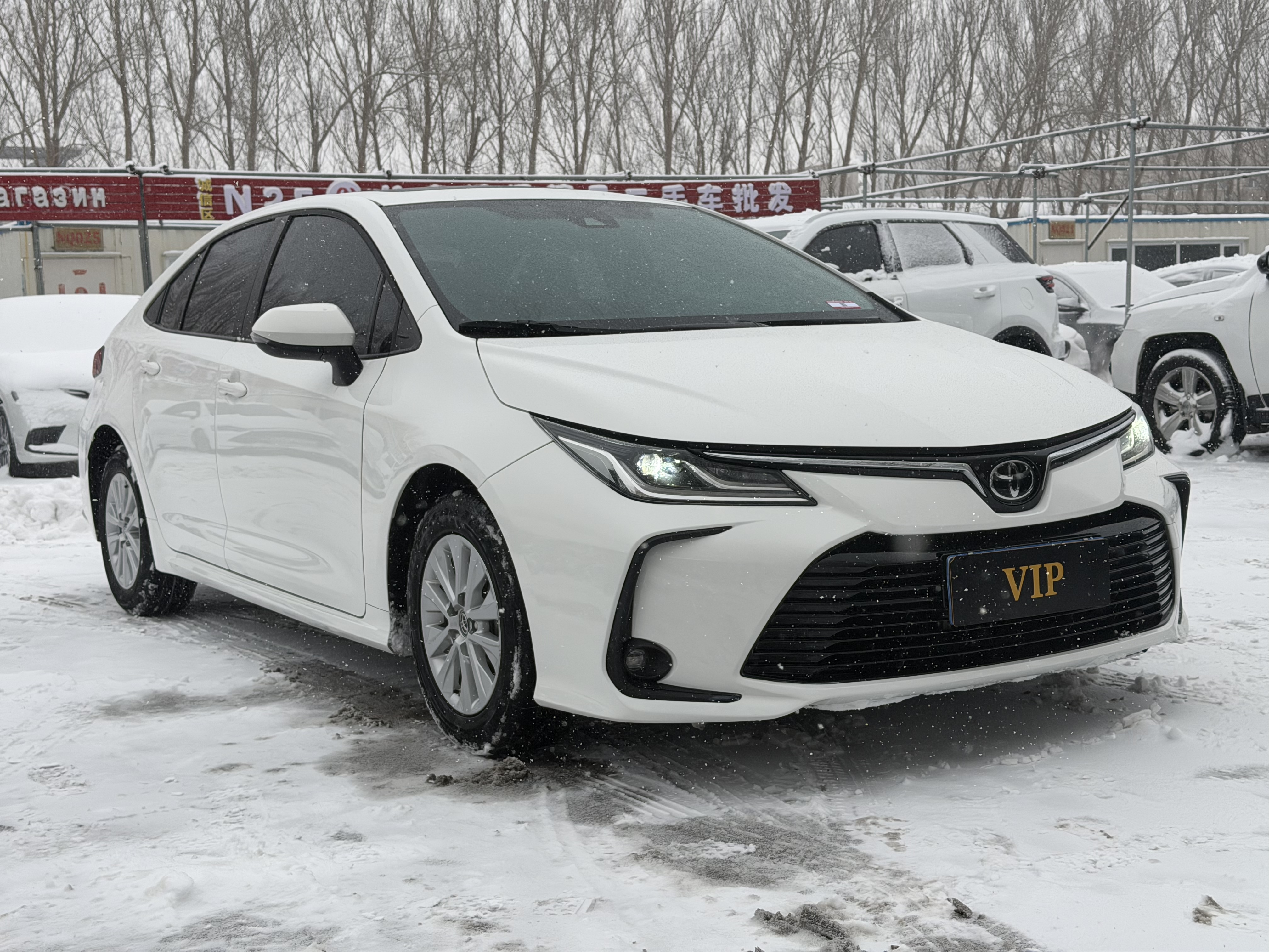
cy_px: 476
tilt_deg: -4.7
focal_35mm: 48
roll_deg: +1.8
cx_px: 634
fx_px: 1760
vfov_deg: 30.3
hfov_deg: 39.7
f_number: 1.78
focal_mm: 6.76
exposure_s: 1/855
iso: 64
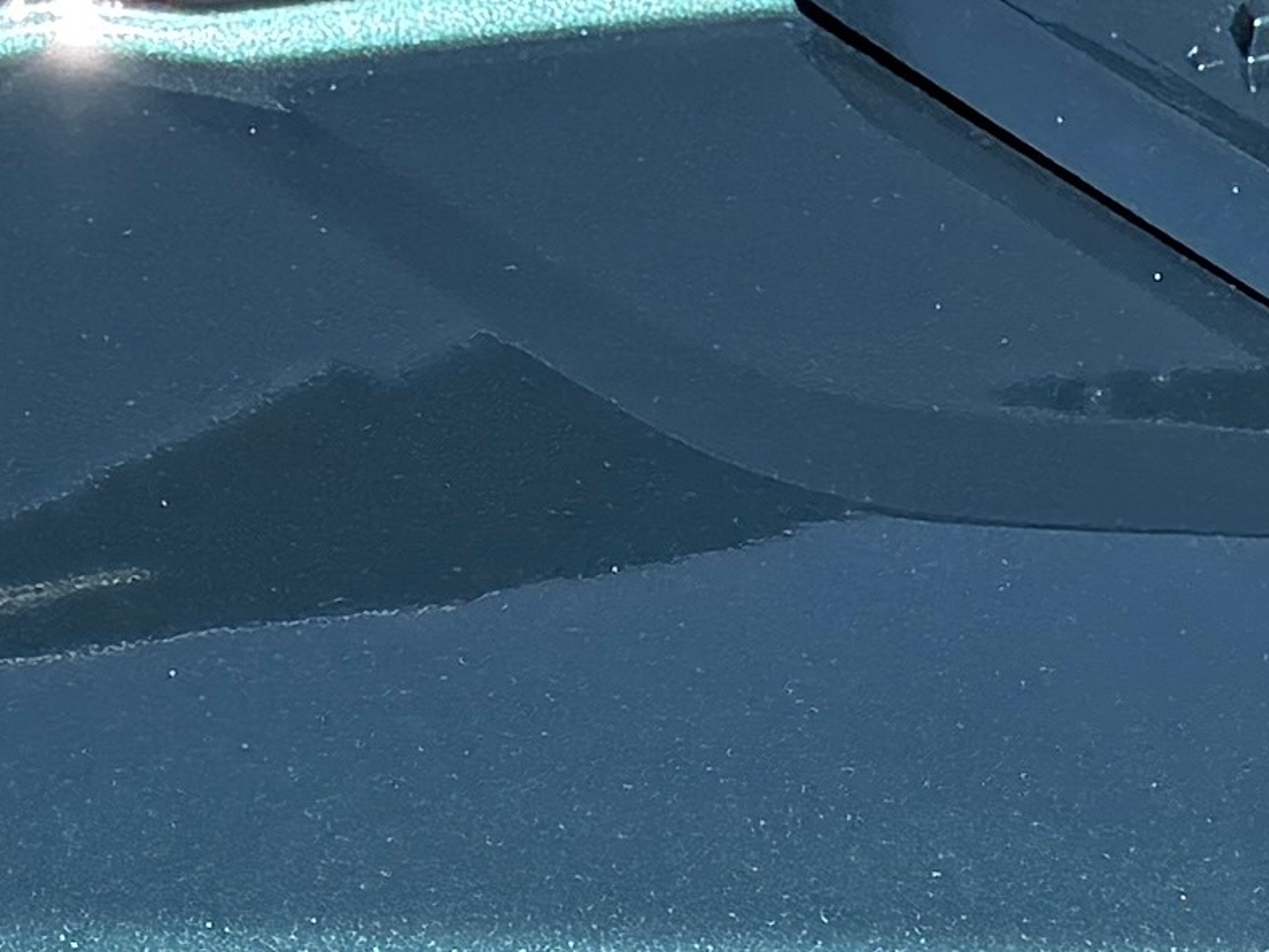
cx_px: 1024
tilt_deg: -22.4
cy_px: 757
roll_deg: -0.5
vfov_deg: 8.5
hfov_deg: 11.3
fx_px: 6379
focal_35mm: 174
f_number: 1.78
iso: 80
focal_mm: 6.76
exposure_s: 1/1949
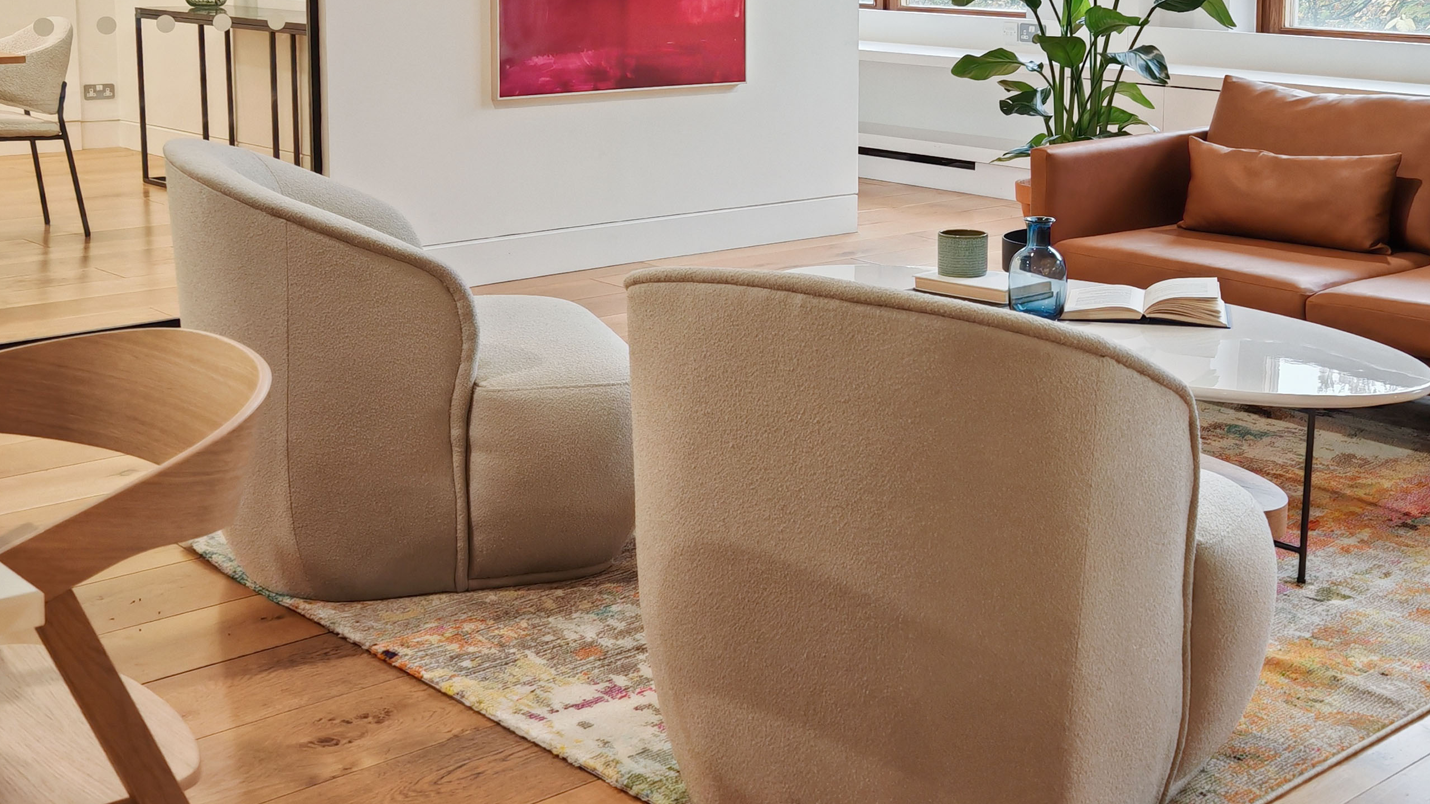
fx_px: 1782
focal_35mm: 47
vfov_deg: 25.4
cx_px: 911
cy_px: 406
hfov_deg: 43.3
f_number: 1.9
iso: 125
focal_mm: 6.67
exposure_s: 1/50
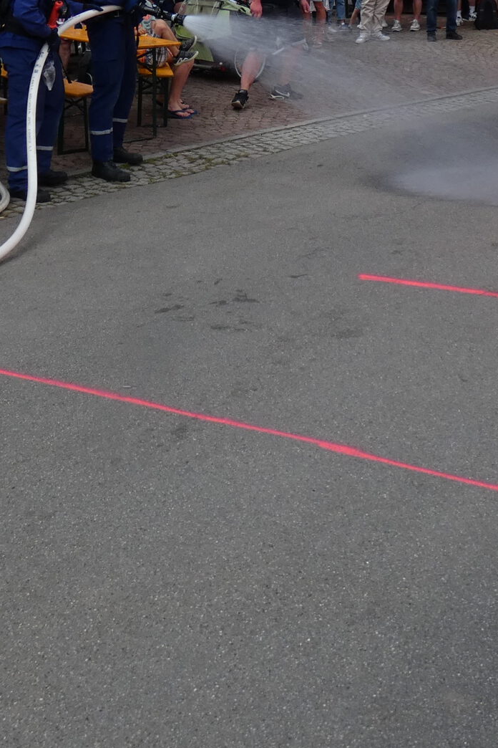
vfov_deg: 36.6
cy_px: 80
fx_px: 1058
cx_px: 354
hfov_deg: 26.2
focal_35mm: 51
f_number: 2.8
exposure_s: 1/800
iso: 80
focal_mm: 3.6
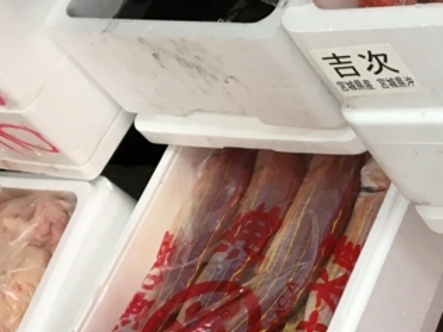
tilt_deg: -48.0
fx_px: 1203
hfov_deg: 19.8
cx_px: 509
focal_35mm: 94
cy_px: 240
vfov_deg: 15.7
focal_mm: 4.15
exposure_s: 1/30
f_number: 2.2
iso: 25
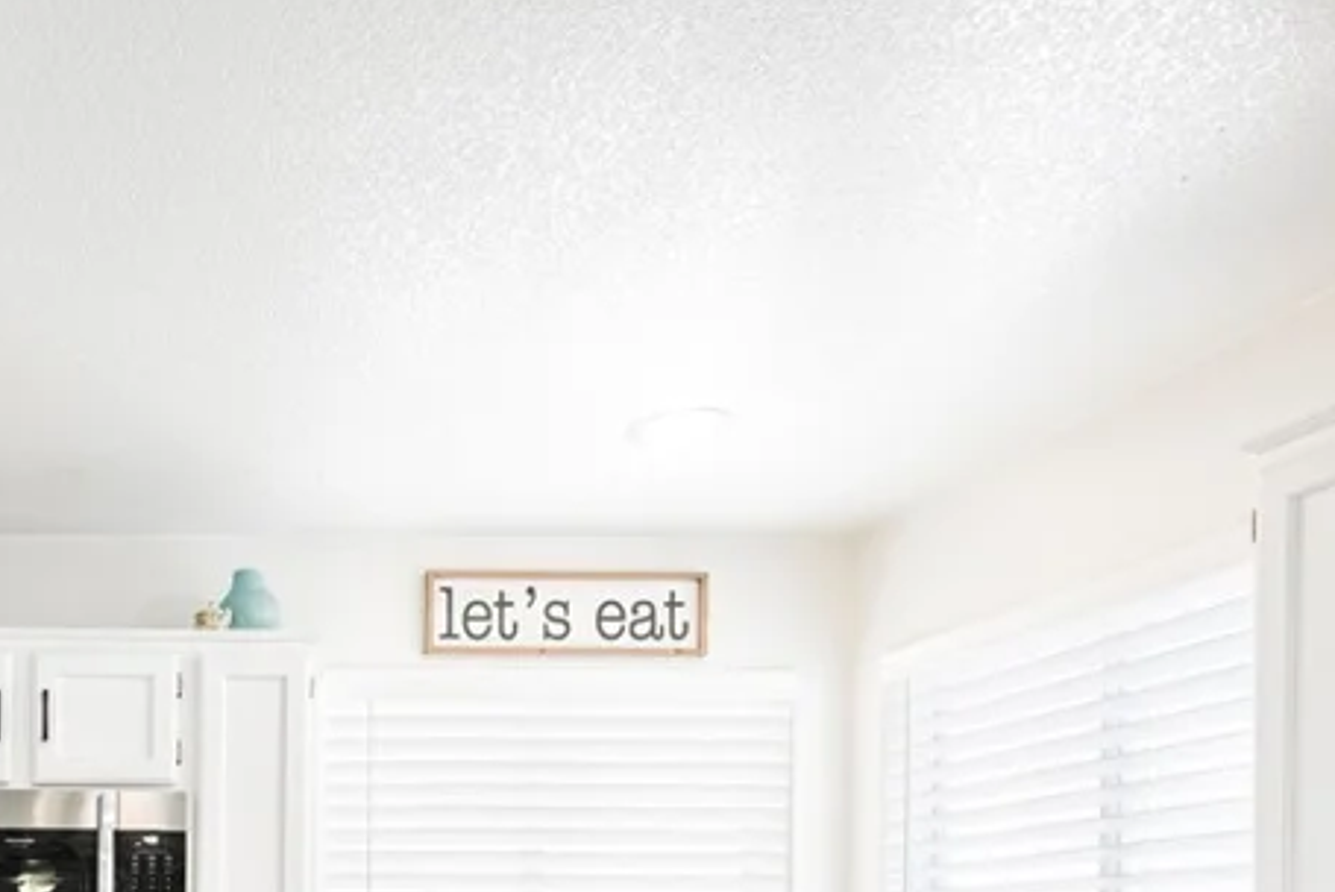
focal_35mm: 36
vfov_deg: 32.6
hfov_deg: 45.7
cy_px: 970
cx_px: 32
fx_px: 1336
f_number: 8
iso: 400
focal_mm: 16
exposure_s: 1/40
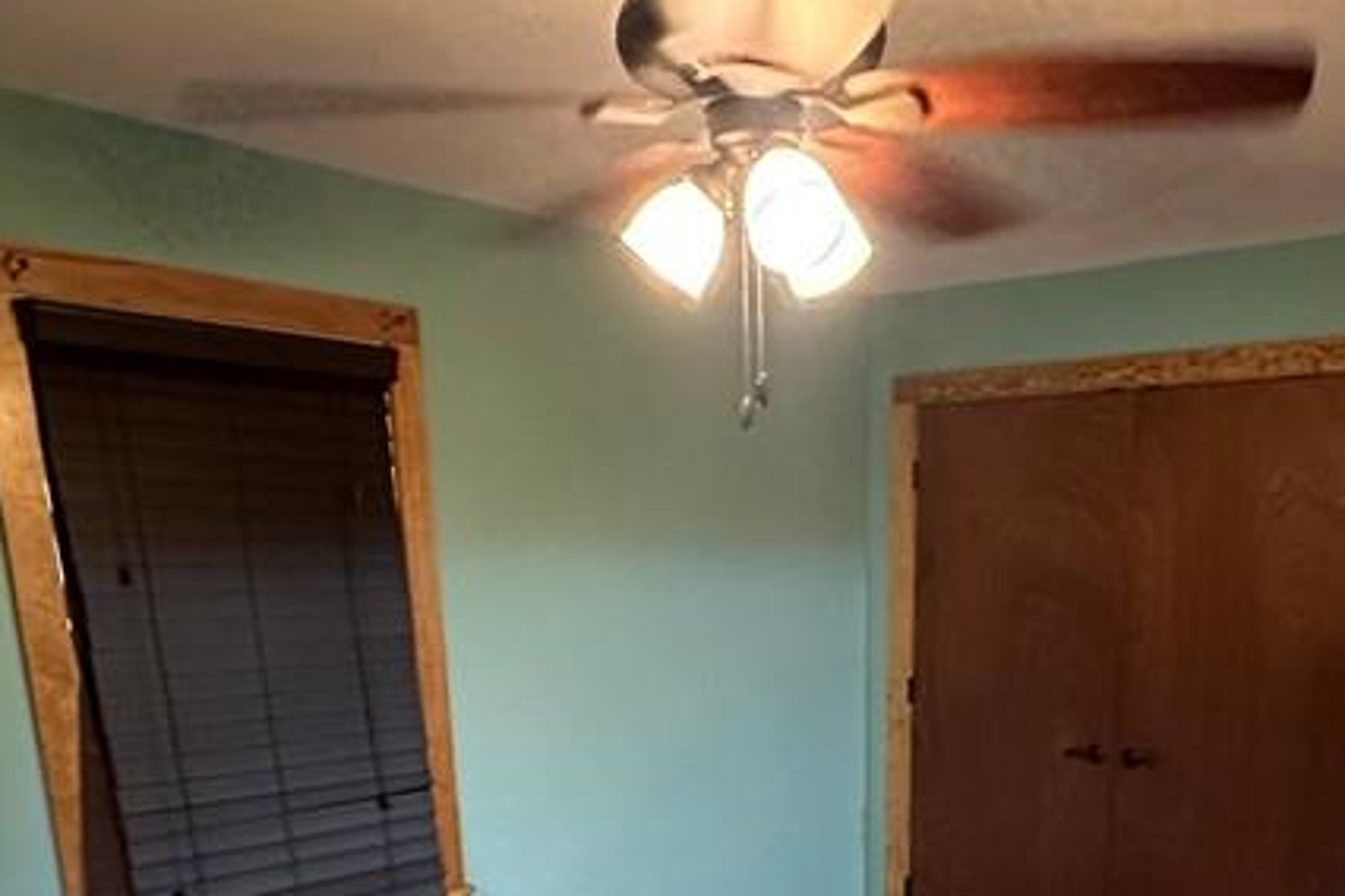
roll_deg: -0.3
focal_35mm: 35
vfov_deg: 34.1
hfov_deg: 53.9
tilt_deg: -16.7
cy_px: 921
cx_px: 824
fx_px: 1308
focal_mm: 2.22
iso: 1250
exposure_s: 1/40
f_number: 2.2
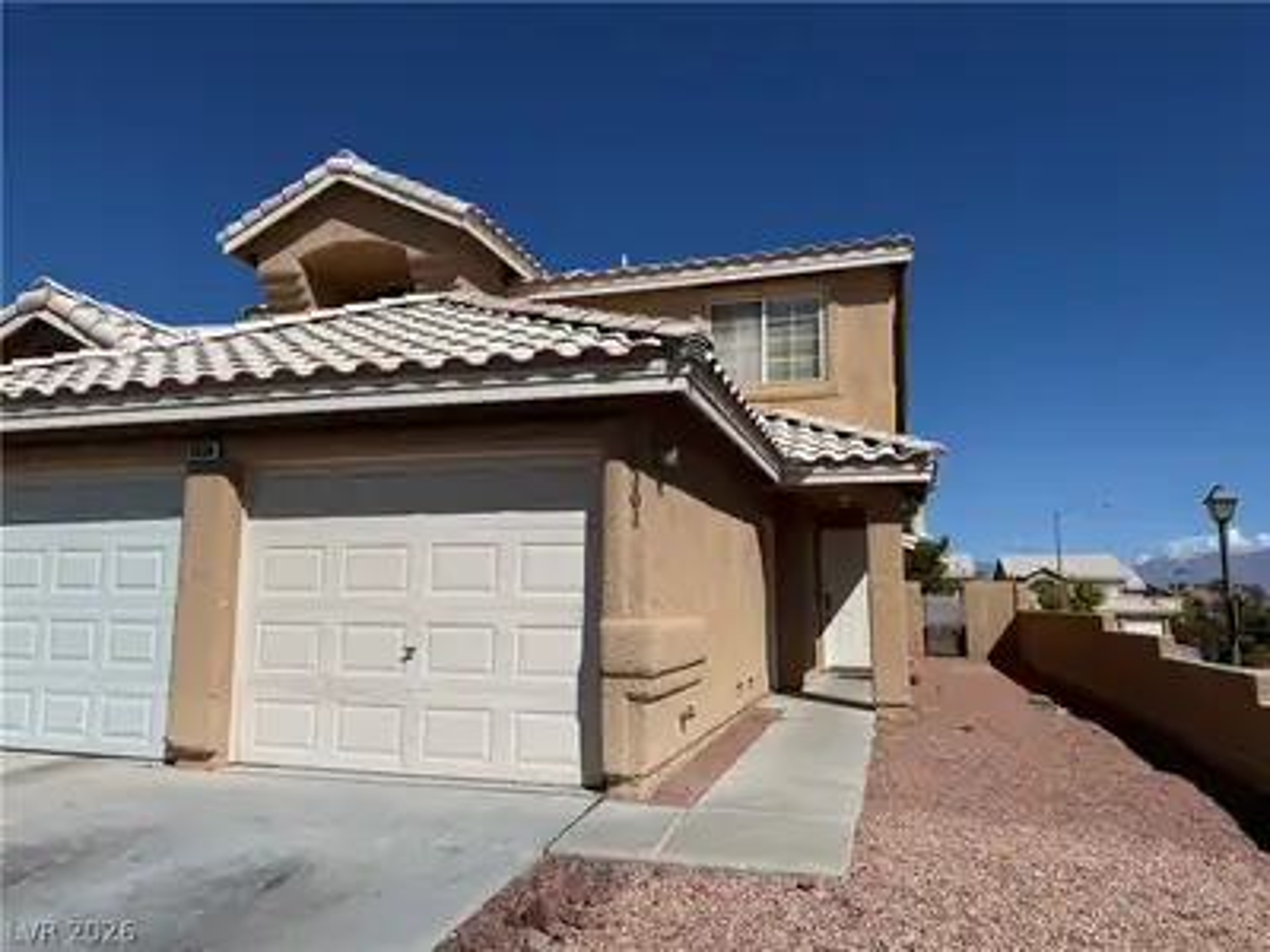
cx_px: 635
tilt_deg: +9.1
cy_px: 476
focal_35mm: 24
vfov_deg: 56.8
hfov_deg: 71.6
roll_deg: +0.1
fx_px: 881
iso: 80
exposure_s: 1/14286
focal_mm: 6.76
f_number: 1.78
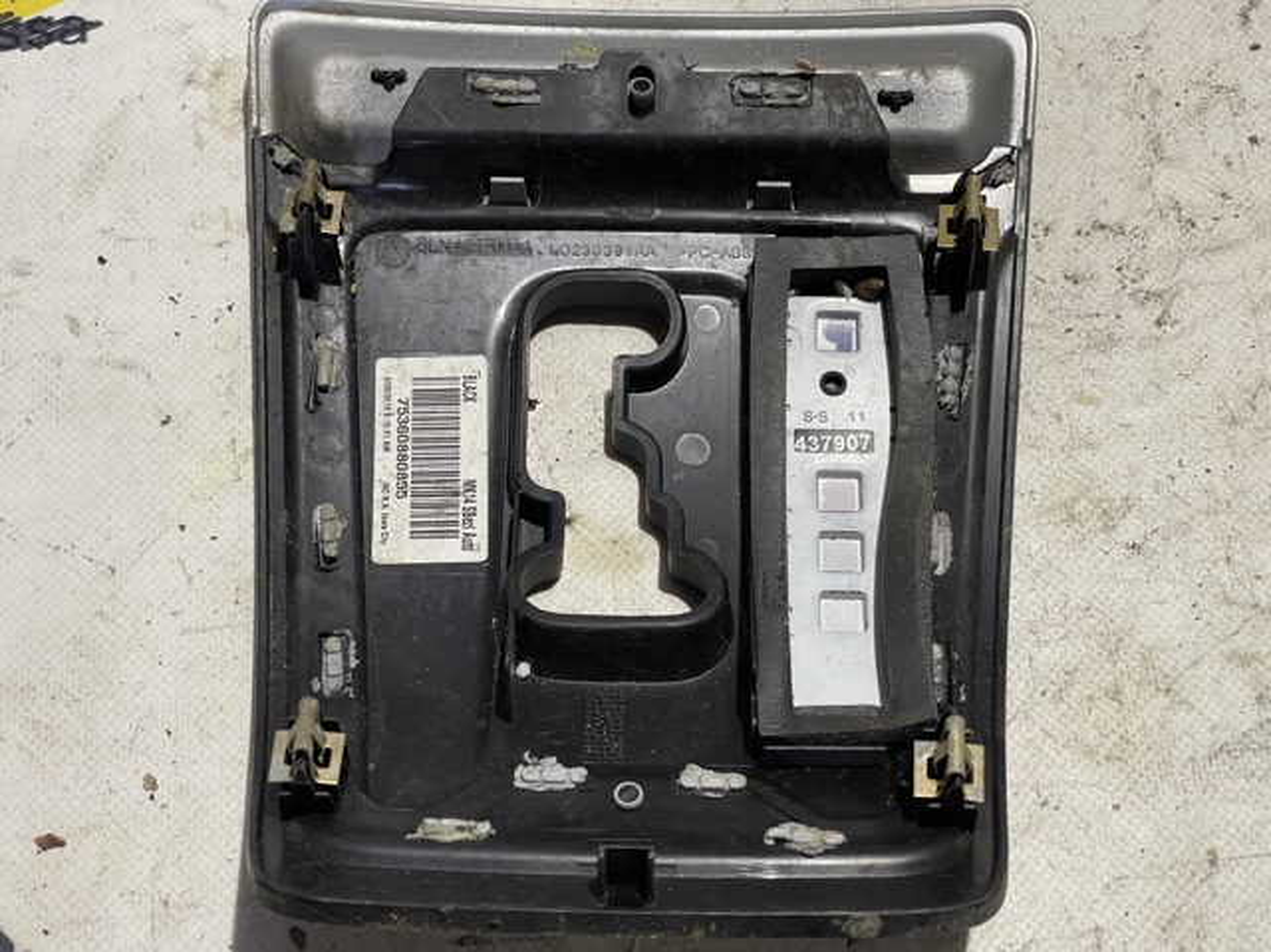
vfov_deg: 22.9
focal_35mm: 64
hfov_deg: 30.3
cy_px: 476
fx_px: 2348
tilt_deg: -65.4
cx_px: 636
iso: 200
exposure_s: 1/50
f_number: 2.2
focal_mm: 7.5
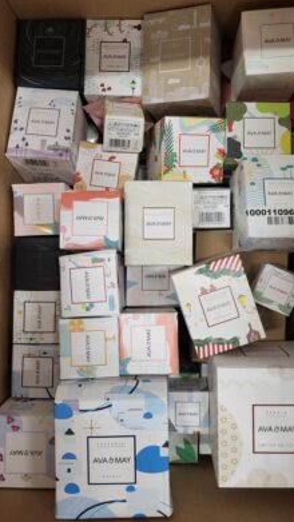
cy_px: 258
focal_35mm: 29
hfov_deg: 40.2
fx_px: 402
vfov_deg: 66.1
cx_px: 159
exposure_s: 1/50
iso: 200
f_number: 1.8
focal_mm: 5.4
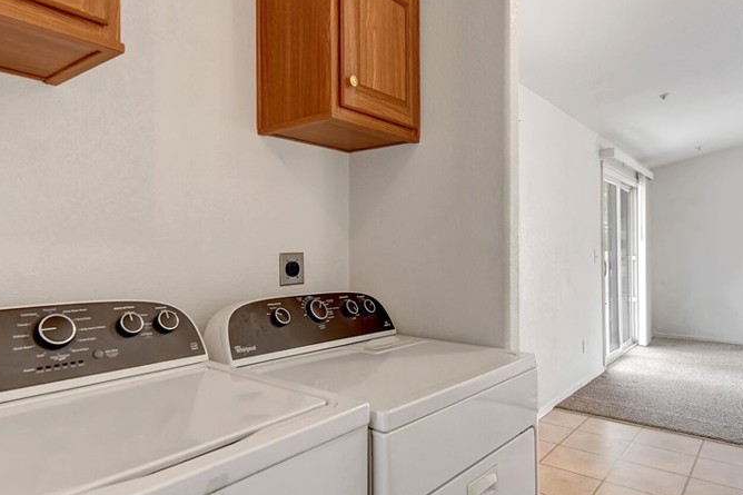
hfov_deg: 76.1
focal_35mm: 23
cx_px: 356
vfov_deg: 55.1
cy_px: 244
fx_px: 475
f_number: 4
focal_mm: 10
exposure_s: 1/60
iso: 400
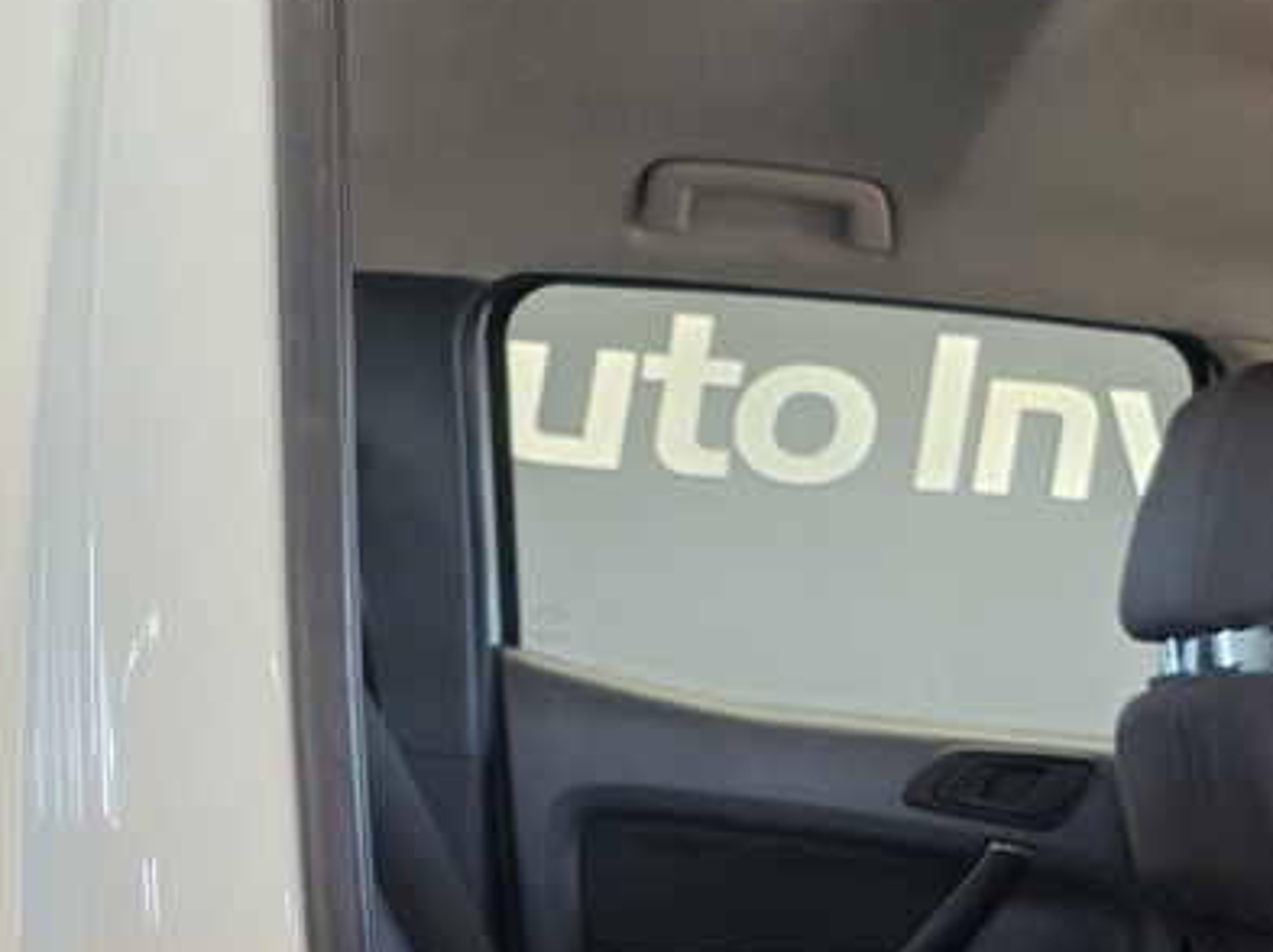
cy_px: 1117
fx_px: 2204
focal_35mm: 60
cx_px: 1348
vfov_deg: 22.6
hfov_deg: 29.5
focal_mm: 6.25
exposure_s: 1/180
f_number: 1.7
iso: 200
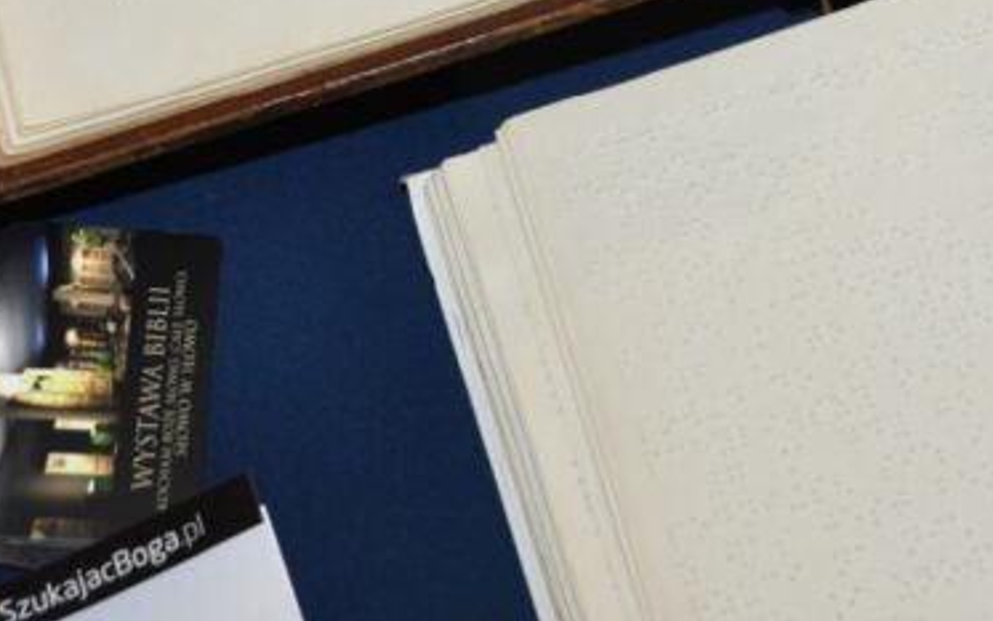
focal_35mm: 109
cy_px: -175
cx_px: 705
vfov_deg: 11.7
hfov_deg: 19.0
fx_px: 2949
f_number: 5.6
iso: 640
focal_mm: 26
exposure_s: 1/60
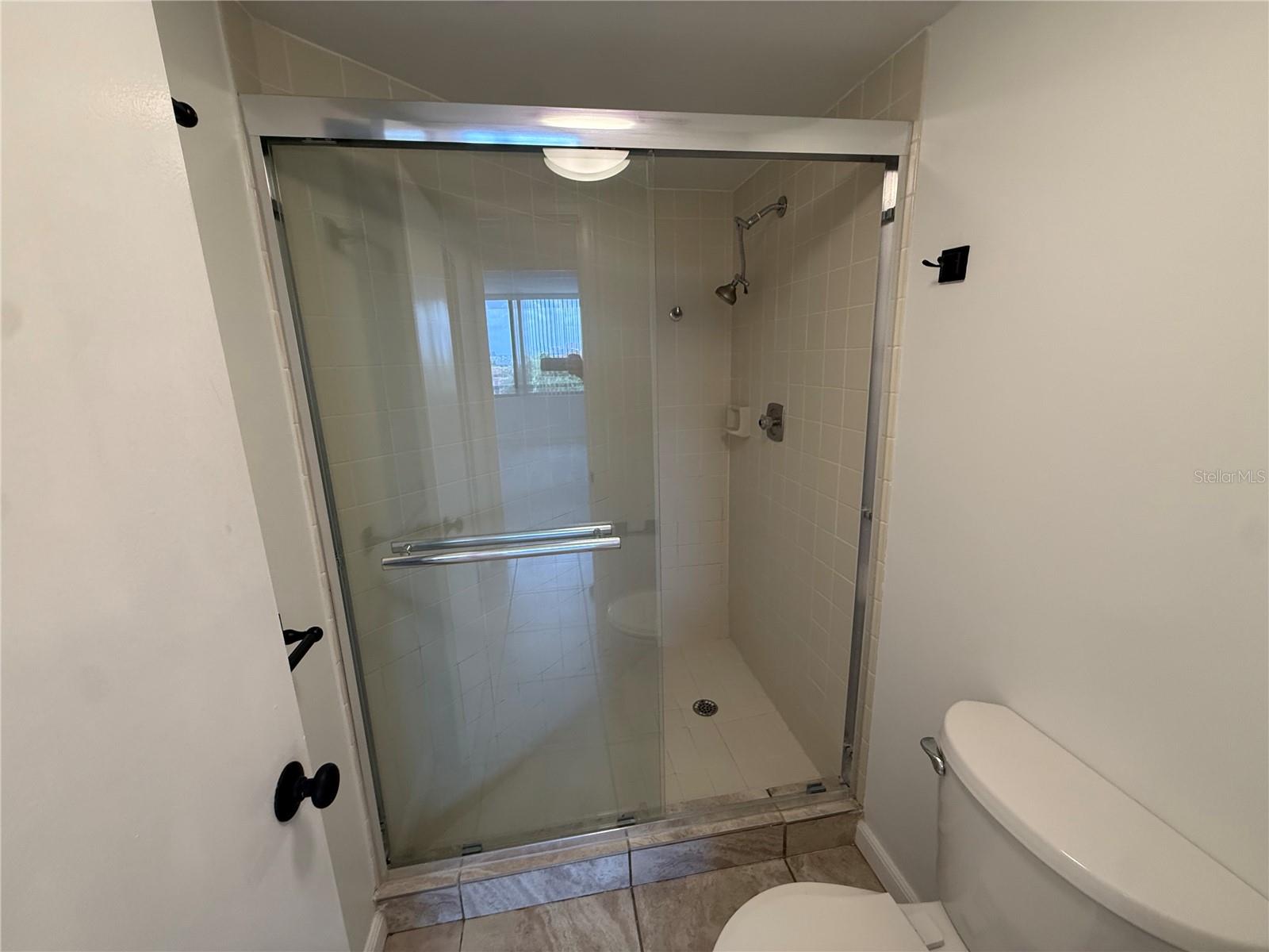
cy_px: 476
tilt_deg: -12.1
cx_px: 634
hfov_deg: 102.1
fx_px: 513
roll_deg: +1.6
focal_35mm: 14
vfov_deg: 85.7
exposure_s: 1/120
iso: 160
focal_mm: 2.22
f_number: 2.2
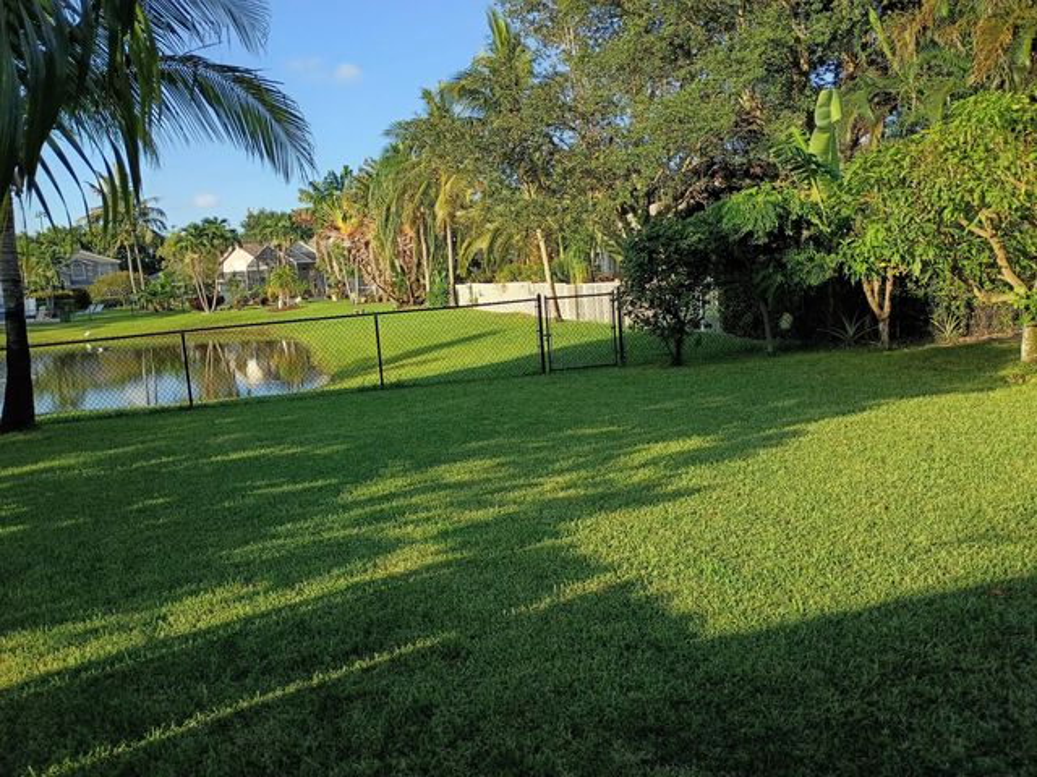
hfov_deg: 61.7
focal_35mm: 29
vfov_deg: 48.2
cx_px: 518
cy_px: 388
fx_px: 869
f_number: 1.8
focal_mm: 4.27
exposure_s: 1/506
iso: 100
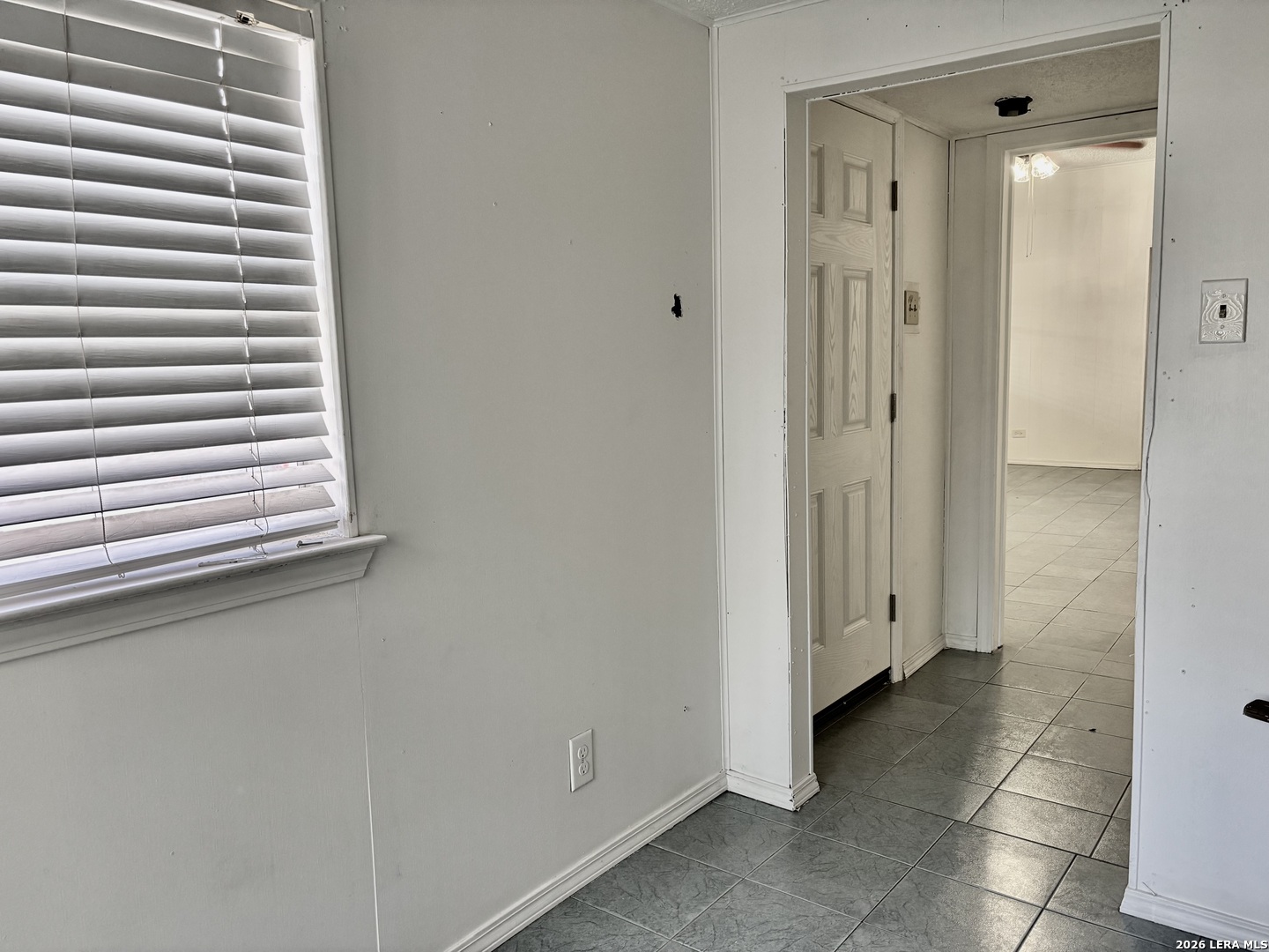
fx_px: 953
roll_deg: +0.9
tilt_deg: -6.7
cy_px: 476
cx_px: 634
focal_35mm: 26
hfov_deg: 67.3
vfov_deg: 53.1
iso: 160
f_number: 1.6
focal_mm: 5.96
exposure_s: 1/60
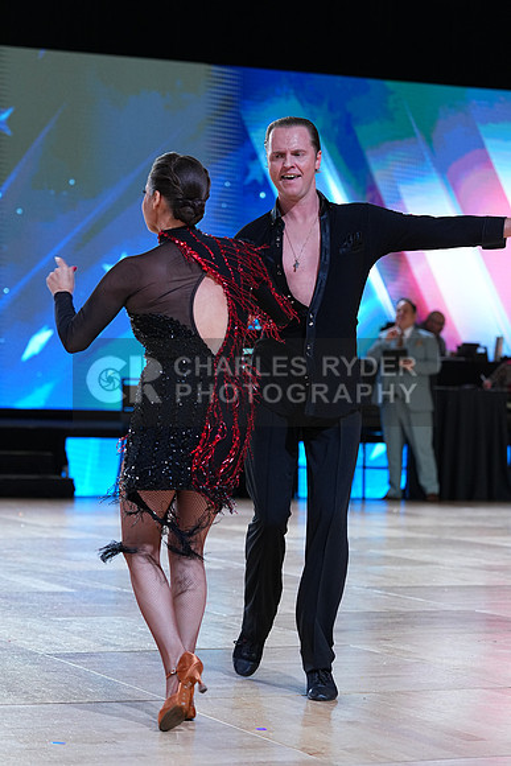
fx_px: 2085
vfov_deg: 20.8
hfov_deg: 14.0
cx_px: 256
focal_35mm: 98
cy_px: 383
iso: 1250
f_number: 4
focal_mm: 98
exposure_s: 1/500
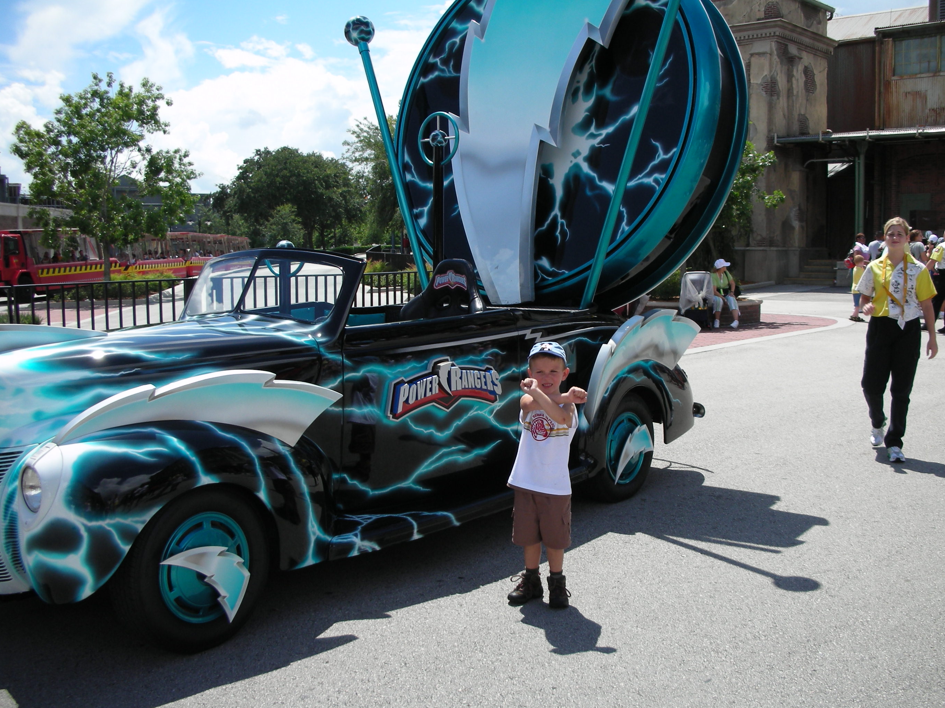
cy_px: 351
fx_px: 983
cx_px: 478
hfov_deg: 51.4
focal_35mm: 36
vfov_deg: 39.7
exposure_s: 1/71.6
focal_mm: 5.8
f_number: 8.5
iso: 50
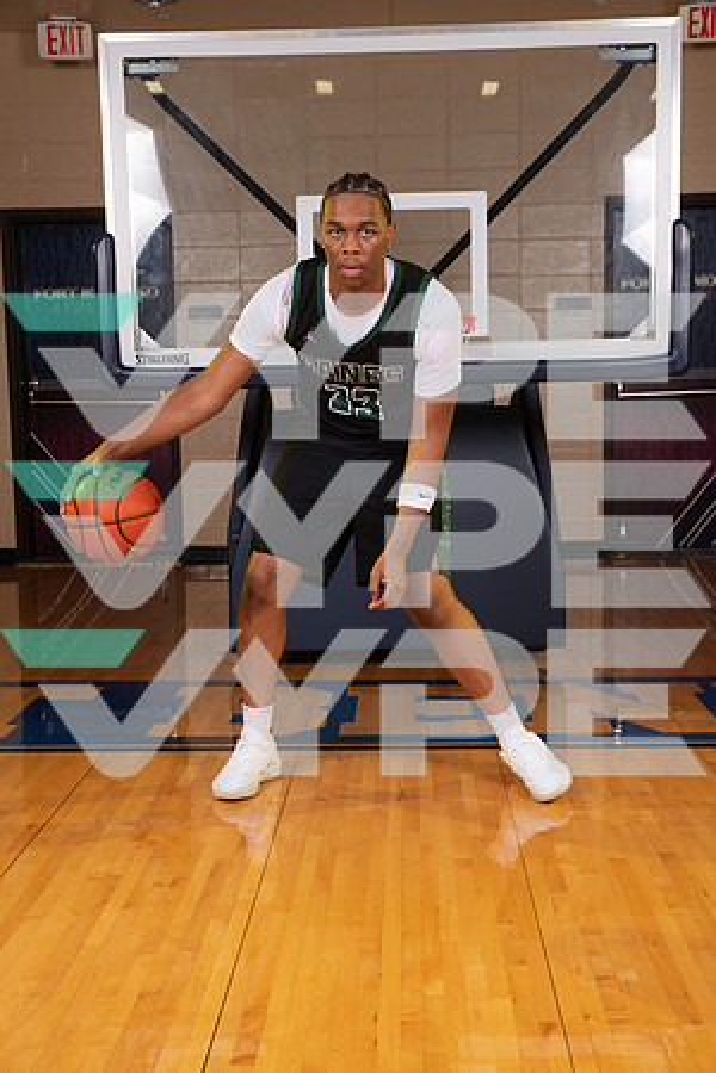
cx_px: 358
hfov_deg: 28.1
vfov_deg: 41.1
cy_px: 536
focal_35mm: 48
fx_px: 1432
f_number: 7.1
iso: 320
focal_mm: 48
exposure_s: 1/320
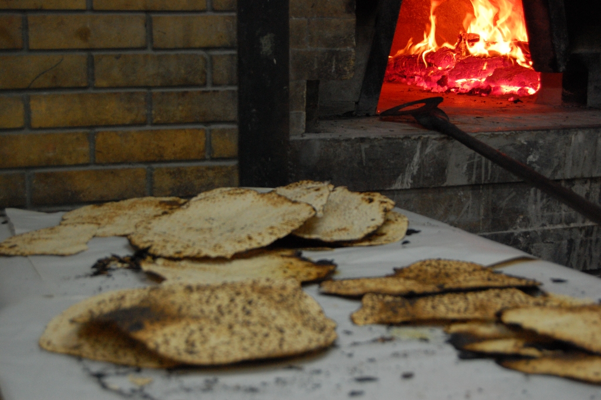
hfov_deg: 31.9
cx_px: 300
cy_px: 200
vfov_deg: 21.5
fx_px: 1051
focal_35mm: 63
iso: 800
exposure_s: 1/50
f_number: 5.3
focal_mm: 42
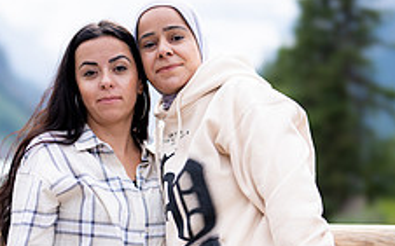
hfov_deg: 29.0
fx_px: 764
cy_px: 201
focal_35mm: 71
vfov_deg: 18.1
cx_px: 194
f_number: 1.2
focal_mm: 35
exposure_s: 1/8000
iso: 200
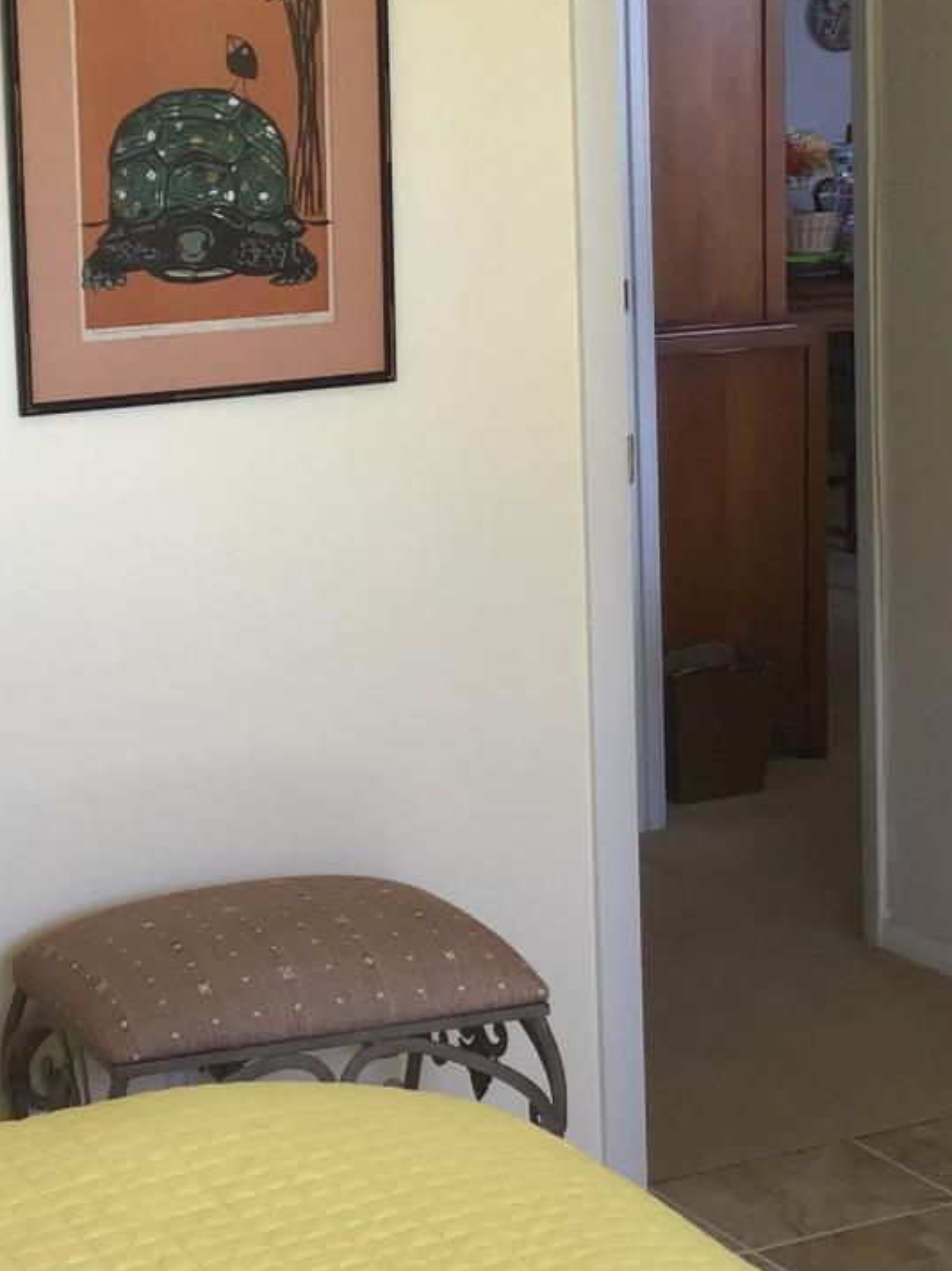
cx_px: 451
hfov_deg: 17.0
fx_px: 3193
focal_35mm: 87
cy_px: 462
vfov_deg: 22.5
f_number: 2.4
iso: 32
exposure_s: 1/60
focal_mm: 3.3
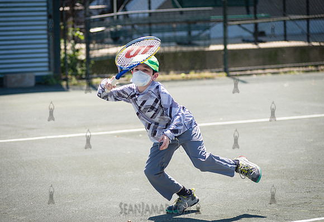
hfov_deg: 13.3
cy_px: 107
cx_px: 152
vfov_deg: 9.1
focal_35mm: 153
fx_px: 1389
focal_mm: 145
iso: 125
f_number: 4
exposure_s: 1/1000
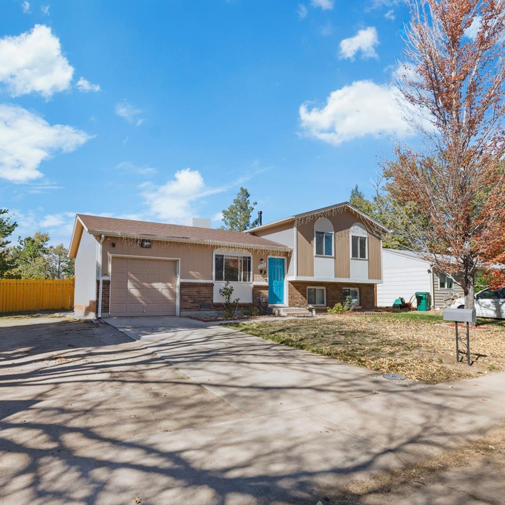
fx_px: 363
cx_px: 243
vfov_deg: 69.6
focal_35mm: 22
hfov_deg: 69.6
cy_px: 250
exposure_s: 1/1600
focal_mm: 17
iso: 500
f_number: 7.1
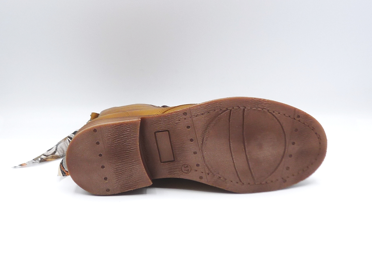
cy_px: 140
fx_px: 537
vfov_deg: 29.1
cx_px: 186
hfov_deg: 38.2
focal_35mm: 50
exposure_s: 1/160
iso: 100
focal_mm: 4.9
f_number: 4
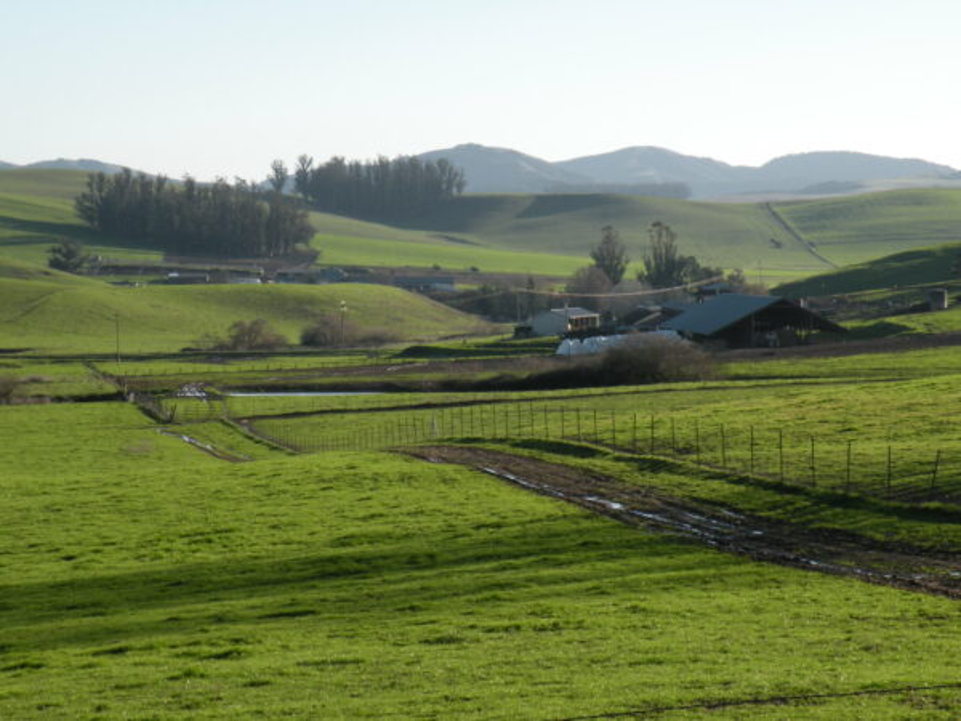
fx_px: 3054
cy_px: 360
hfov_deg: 17.9
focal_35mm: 110
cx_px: 480
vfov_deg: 13.5
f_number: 7.1
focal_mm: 19.4
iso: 64
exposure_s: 1/127
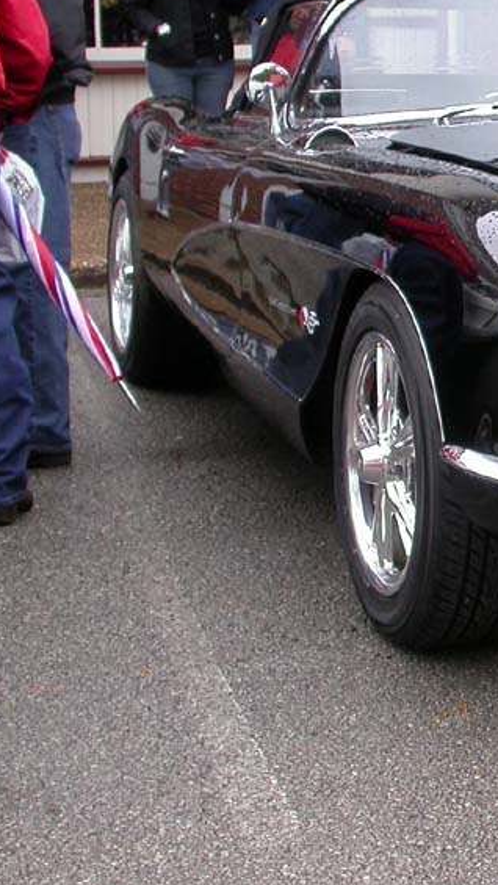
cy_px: 326
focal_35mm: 75
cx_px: 742
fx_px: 1760
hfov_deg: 15.0
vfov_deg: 28.1
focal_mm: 7.85
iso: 100
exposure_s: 1/116
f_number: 4.2
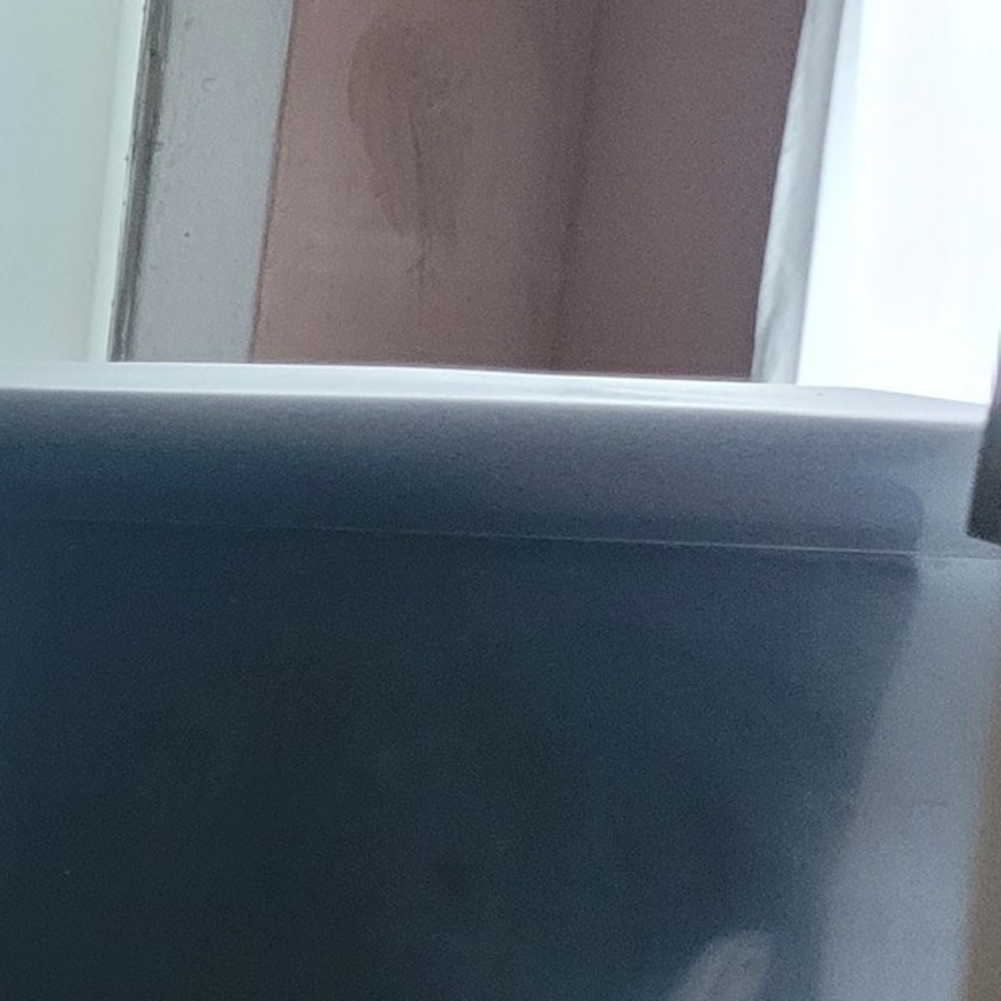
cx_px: -1476
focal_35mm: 114
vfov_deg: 15.3
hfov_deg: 12.0
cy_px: 679
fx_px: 3730
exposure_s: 1/40
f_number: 1.8
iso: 500
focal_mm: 5.4
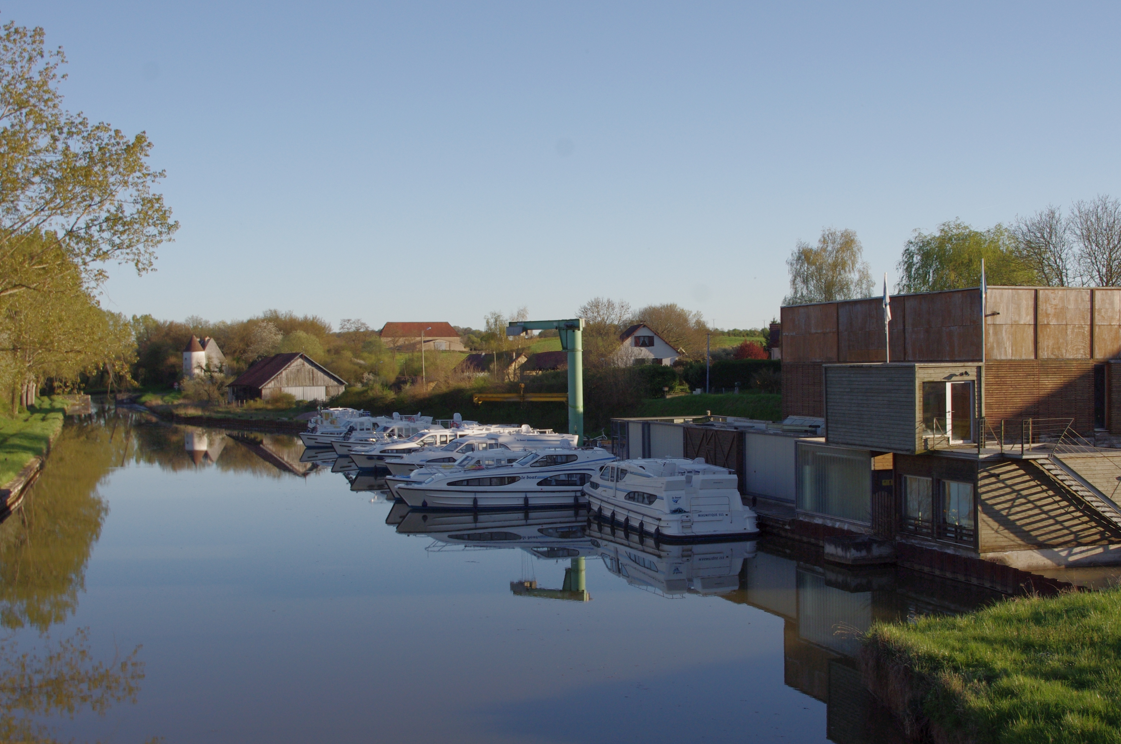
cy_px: 378
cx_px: 600
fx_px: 1431
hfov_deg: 42.8
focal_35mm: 46
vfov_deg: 29.2
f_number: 7.1
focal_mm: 26
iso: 400
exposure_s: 1/640
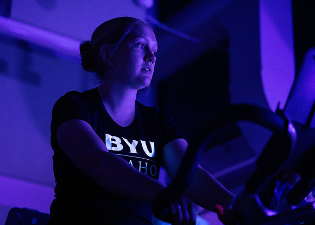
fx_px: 716
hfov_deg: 24.8
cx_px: 137
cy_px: 102
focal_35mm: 80
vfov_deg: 17.8
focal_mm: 70
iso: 6400
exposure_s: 1/160
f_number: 2.8
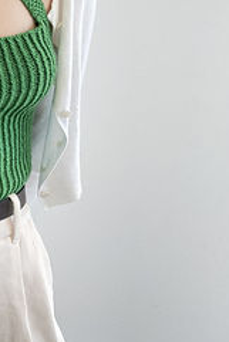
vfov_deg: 35.2
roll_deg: -0.5
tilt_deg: -15.6
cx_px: -90
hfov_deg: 21.3
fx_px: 534
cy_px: 106
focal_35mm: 56
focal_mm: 4.25
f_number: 1.8
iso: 32
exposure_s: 1/132
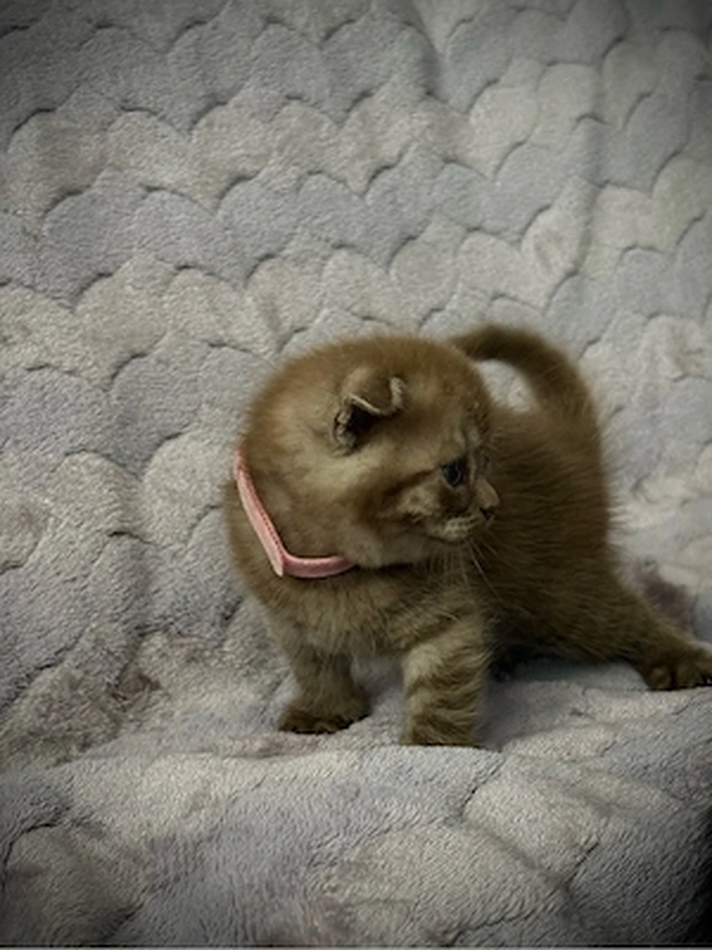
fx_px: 1426
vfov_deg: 36.8
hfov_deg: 28.0
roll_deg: +3.3
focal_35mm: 52
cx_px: 356
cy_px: 475
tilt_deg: -10.7
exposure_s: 1/45
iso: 160
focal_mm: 5.96
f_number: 1.6
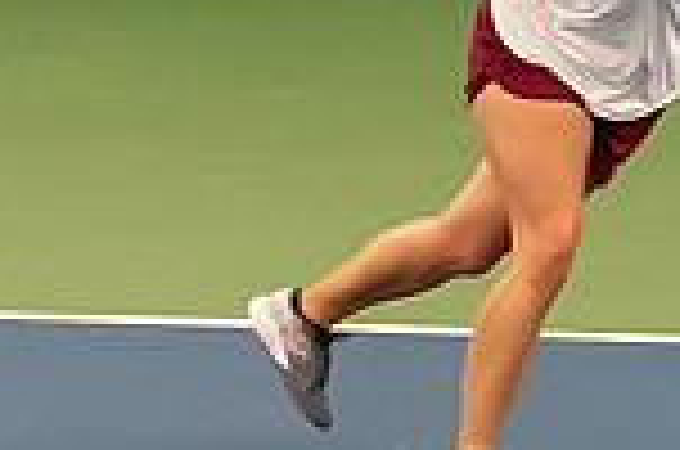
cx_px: 747
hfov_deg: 2.1
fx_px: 18284
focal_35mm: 970
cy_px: -262
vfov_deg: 1.4
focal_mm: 75
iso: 3200
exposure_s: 1/250
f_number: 4.5
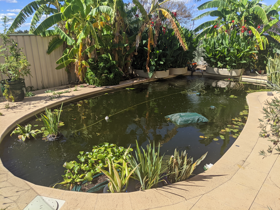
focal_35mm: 27
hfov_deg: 65.3
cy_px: 105
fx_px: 218
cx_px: 140
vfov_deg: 51.4
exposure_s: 1/3906
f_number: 1.8
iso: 64
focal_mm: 4.44
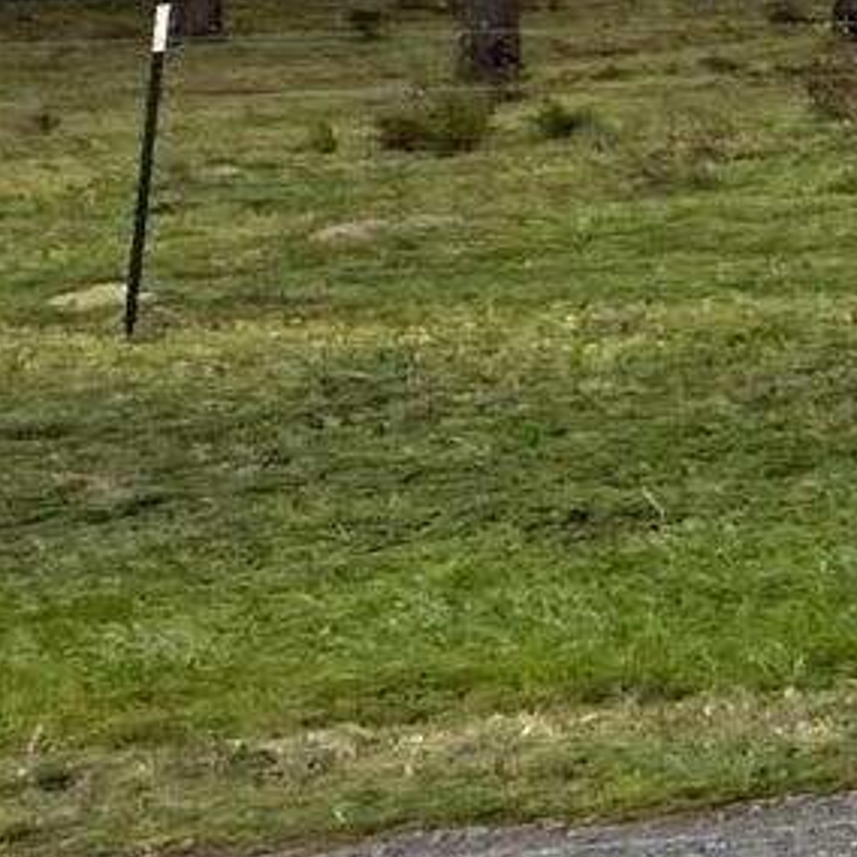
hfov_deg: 9.4
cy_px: -350
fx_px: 2605
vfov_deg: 17.2
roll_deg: +2.1
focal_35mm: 93
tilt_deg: +4.1
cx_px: 3064
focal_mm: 2.22
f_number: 2.2
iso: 40
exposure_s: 1/362
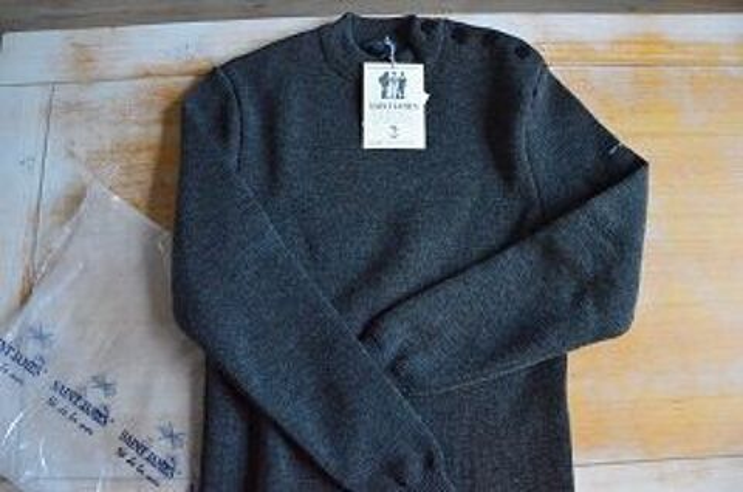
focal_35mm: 27
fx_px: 556
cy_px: 246
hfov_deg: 67.5
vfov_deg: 47.7
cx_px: 372
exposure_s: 1/50
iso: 6400
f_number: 3.5
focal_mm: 18
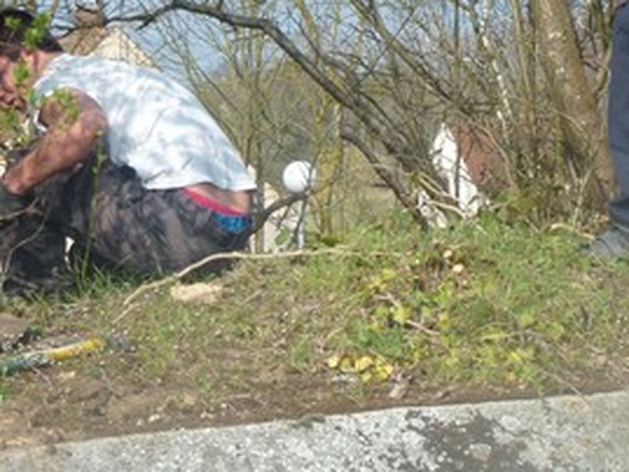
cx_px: 514
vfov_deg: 13.6
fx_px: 1945
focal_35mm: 107
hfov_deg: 18.2
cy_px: -14
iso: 100
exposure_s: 1/500
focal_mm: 8
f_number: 4
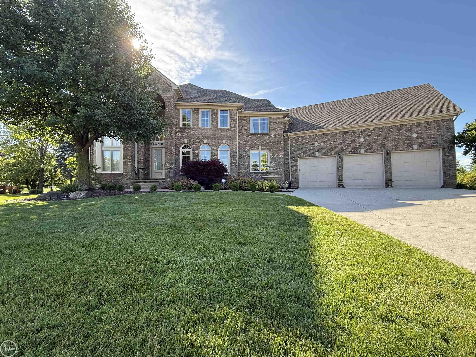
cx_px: 238
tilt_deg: +2.7
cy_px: 178
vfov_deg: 85.7
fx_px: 193
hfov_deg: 102.1
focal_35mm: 14
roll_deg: +1.2
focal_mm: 2.22
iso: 64
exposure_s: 1/331
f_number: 2.2
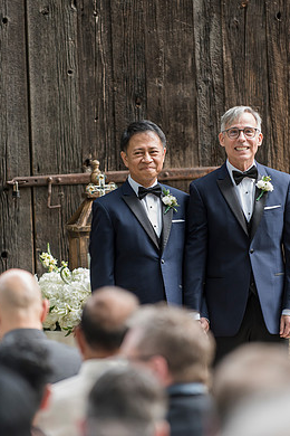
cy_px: 214
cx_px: 161
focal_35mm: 231
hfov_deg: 5.9
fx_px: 2791
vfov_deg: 8.9
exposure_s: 1/320
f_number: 3.2
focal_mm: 200
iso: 800
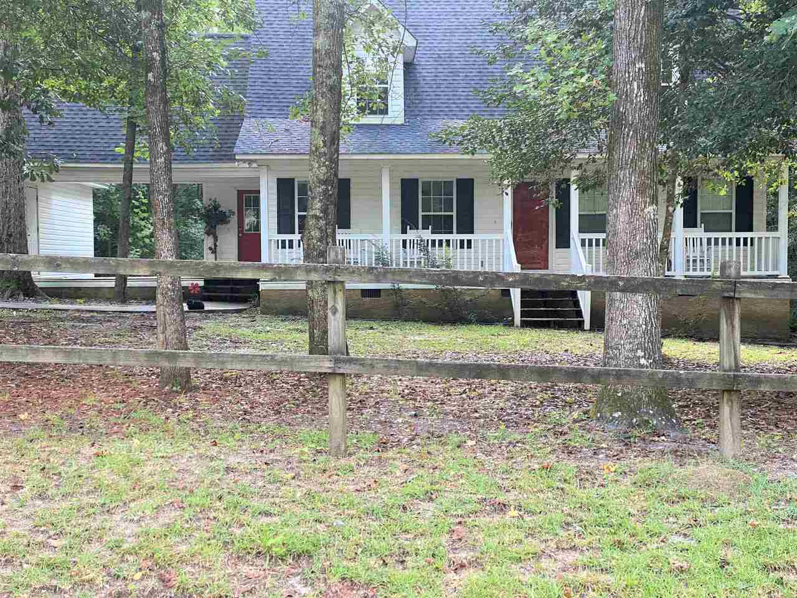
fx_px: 1197
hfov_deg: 36.8
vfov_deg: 28.0
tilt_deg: -0.3
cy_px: 299
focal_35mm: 52
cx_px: 398
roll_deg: +0.2
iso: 80
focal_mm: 6
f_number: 2
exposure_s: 1/121
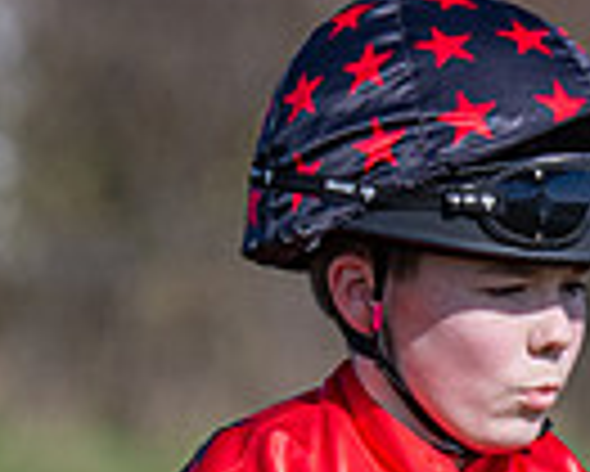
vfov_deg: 0.9
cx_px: 1090
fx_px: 30249
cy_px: 618
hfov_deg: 1.1
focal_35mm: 1731
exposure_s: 1/1600
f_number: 5
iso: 200
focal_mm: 200
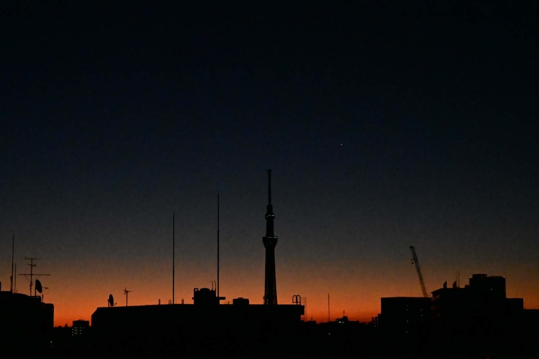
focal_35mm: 66
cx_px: 270
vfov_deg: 20.6
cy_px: 180
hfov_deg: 30.5
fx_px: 988
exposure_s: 1/250
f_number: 14
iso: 51200
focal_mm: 66
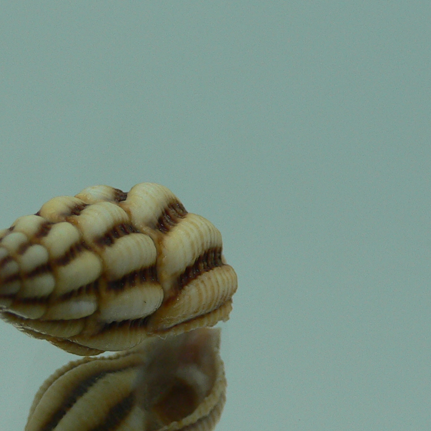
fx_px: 972
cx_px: 107
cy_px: 322
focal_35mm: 69
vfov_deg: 24.7
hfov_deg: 24.7
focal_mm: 4.6
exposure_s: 1/60
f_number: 2.8
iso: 80
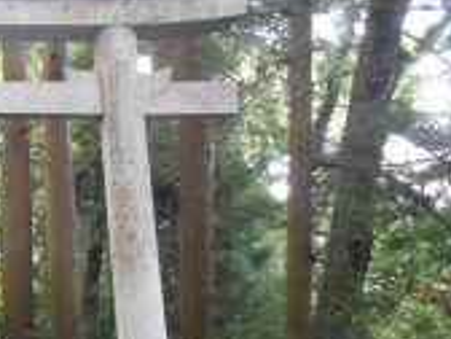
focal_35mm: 62
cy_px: 288
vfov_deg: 23.2
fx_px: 808
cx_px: -78
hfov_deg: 27.7
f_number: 3.4
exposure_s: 1/10
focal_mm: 4.7
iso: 800
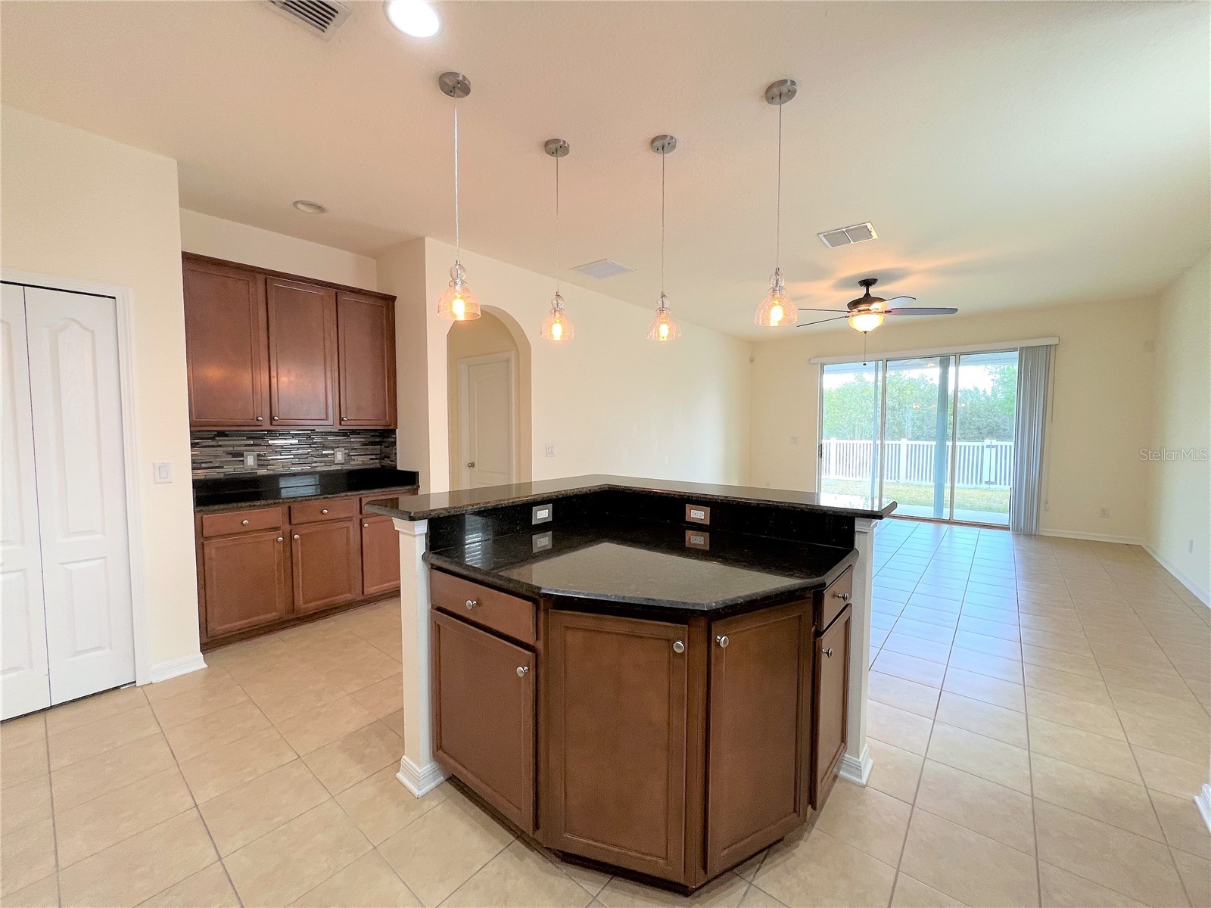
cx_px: 606
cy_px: 454
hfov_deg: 106.2
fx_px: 455
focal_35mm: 13
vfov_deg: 89.9
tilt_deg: -3.2
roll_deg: +0.2
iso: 125
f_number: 1.8
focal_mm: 1.57
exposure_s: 1/60
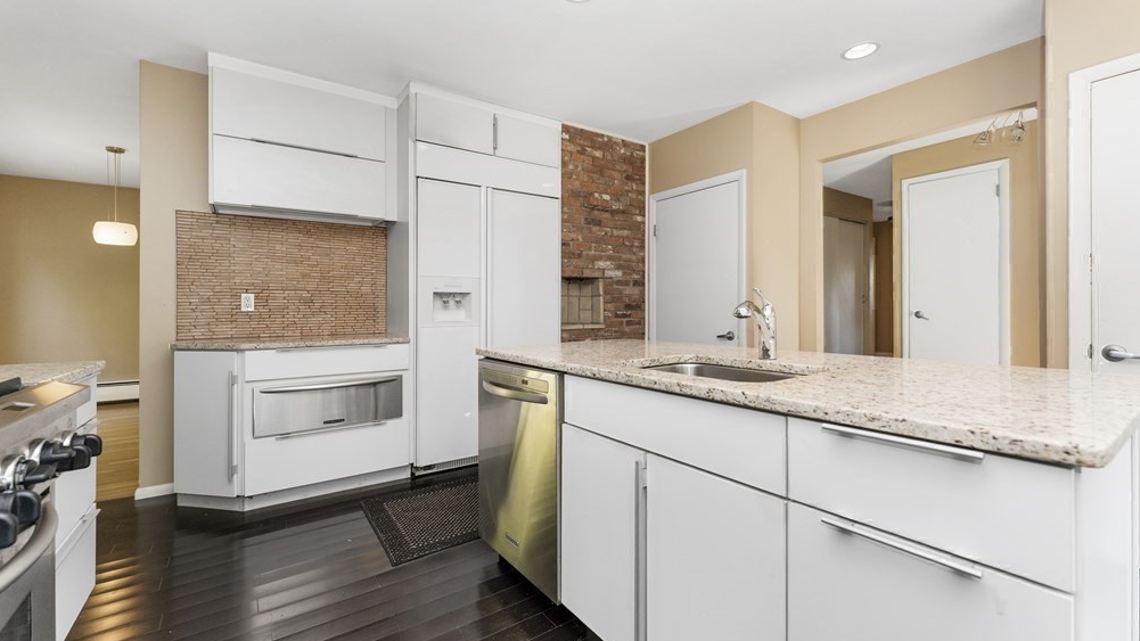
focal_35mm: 15
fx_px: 453
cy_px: 298
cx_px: 572
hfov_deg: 103.0
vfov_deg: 70.4
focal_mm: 14
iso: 800
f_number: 5
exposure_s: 1/160
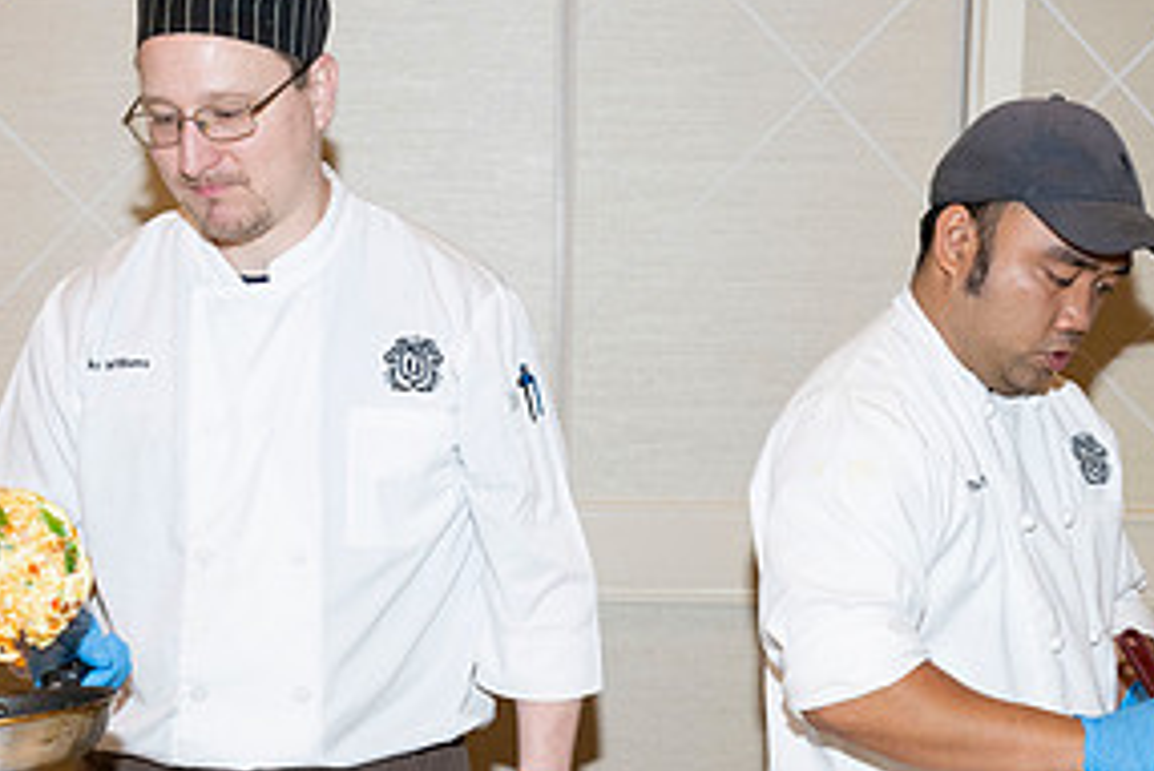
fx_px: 2085
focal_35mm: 65
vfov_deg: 20.7
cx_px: 573
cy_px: 595
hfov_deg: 30.9
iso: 1000
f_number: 5.6
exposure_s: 1/80
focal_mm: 32
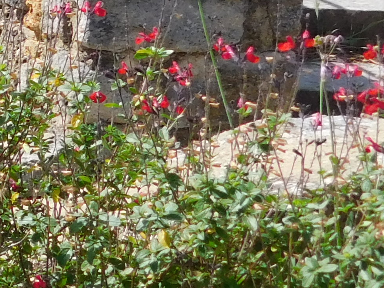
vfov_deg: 8.7
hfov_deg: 10.2
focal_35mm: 170
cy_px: -13
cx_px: -517
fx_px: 1886
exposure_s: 1/800
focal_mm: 6.3
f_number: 3.5
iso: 125
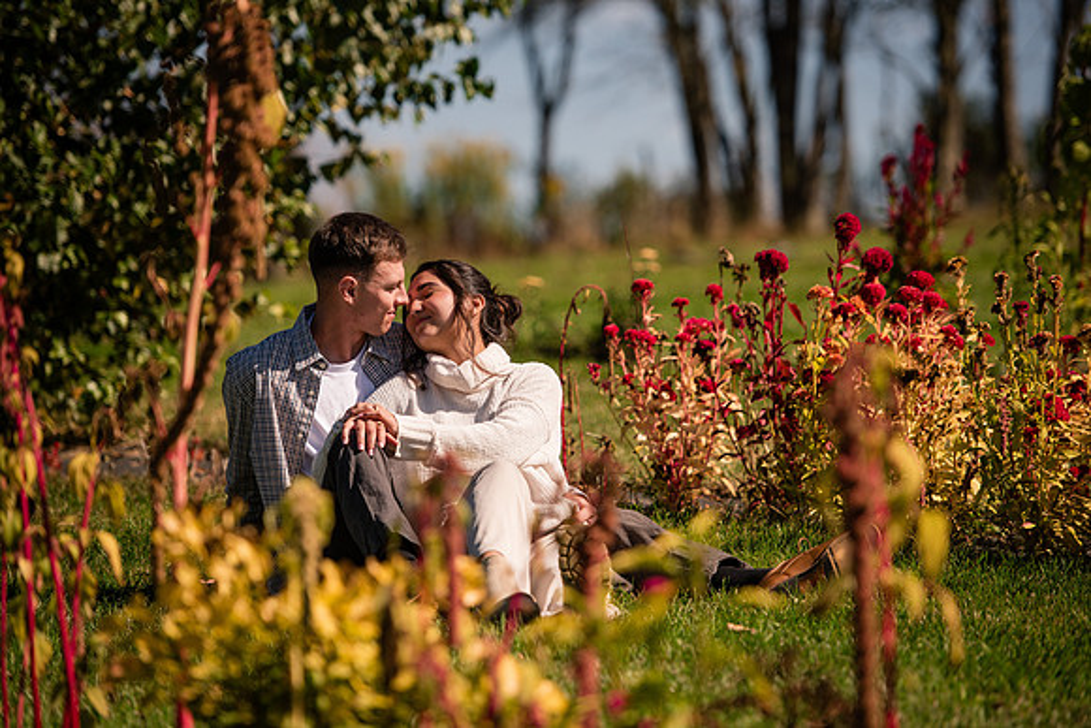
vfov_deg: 8.6
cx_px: 546
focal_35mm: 160
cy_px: 364
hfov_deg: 12.8
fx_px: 4850
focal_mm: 160
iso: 100
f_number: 3.2
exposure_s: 1/4000
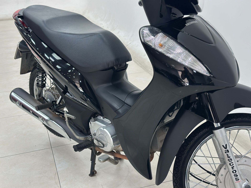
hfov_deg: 39.7
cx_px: 126
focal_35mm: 48
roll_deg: +2.9
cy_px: 94
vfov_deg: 30.3
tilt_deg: -21.1
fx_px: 348
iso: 160
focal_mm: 6.86
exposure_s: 1/120
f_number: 1.78
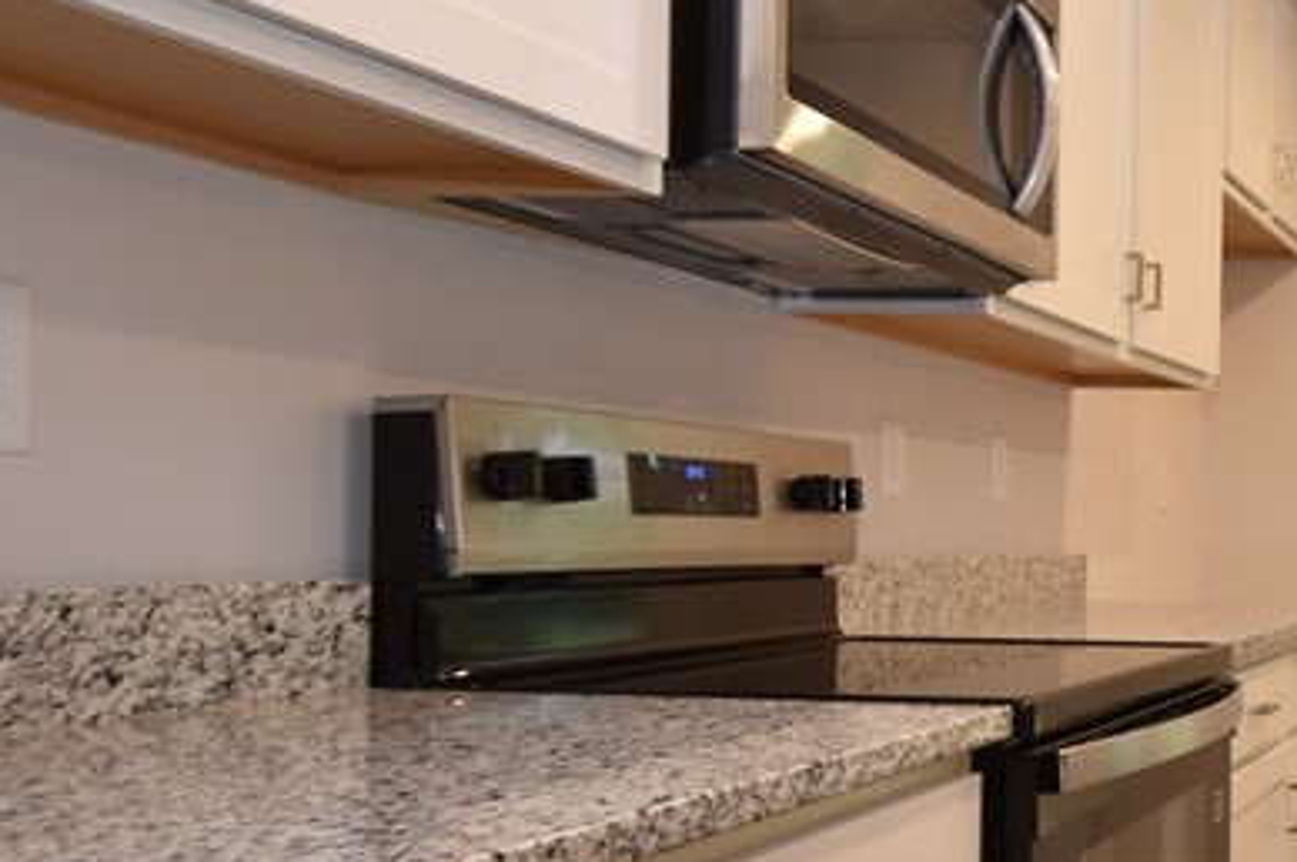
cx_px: 1536
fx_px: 1512
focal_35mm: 42
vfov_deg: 31.8
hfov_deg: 36.5
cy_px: 479
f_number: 4
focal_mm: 10
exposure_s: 1/60
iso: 400
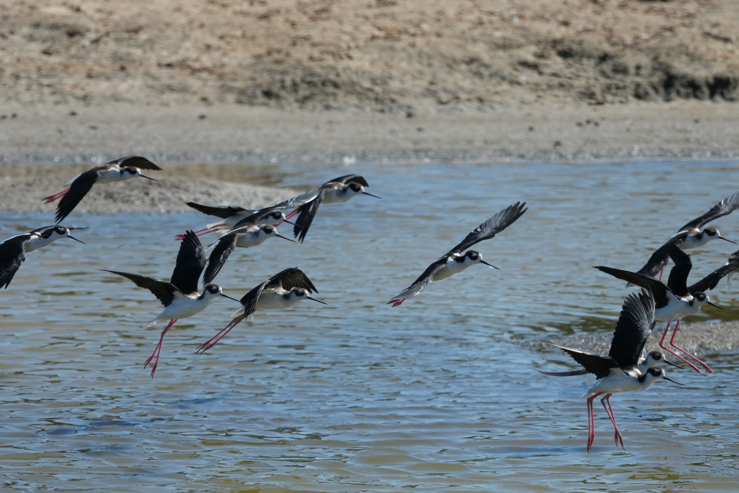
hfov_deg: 3.0
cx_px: 370
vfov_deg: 2.0
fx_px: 14040
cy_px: 246
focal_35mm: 684
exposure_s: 1/2000
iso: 500
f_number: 6.3
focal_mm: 456
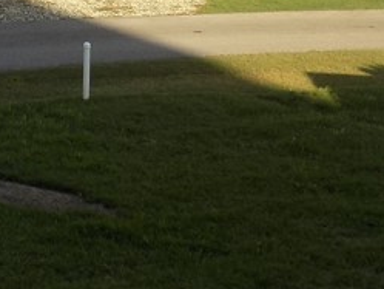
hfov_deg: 15.9
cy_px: -193
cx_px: -227
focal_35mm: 111
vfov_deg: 12.4
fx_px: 1232
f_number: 3.2
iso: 80
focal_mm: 4.8
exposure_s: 1/400
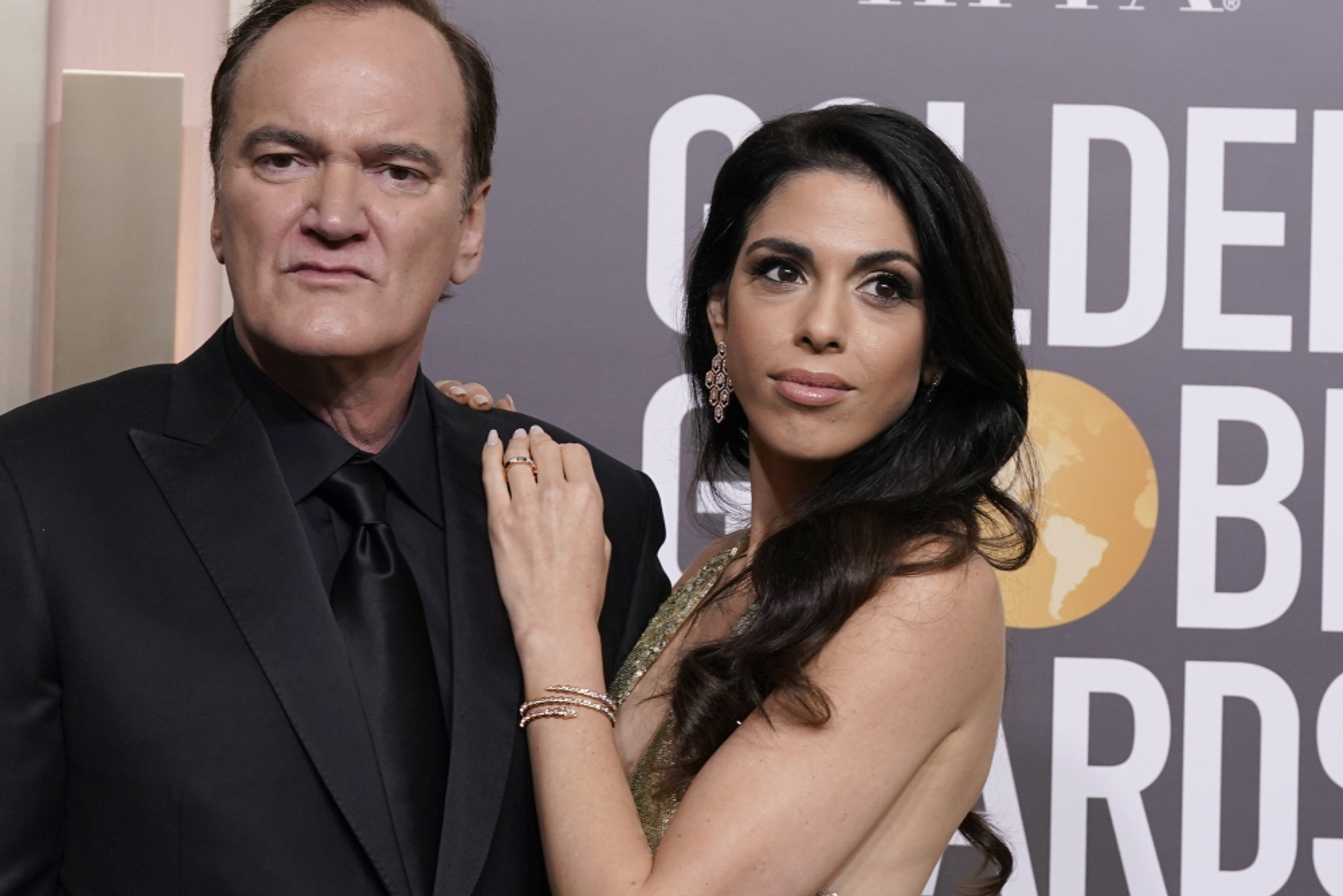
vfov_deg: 10.9
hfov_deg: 16.2
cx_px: 551
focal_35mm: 126
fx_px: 4701
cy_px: 482
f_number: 7.1
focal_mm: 70
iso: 1600
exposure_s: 1/800
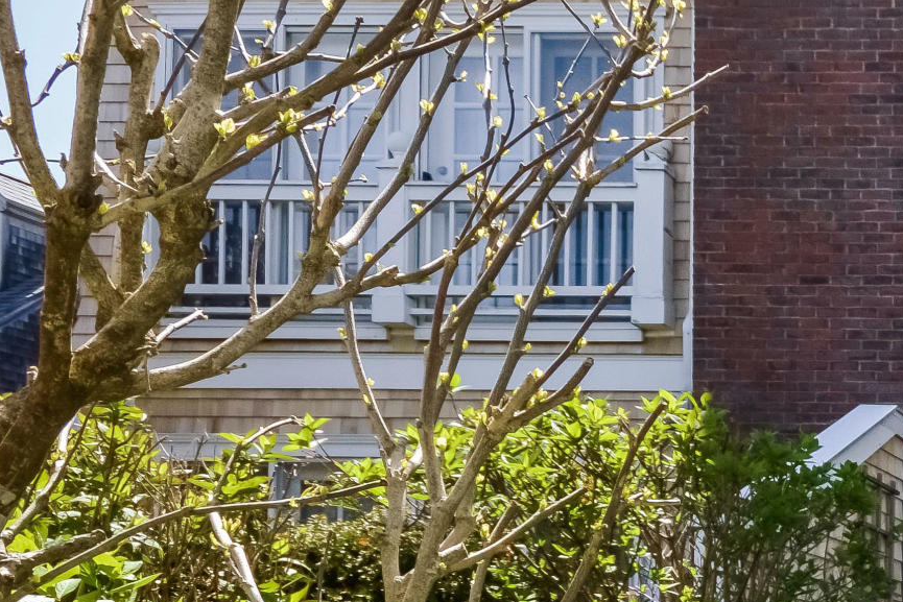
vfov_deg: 24.0
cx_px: 1313
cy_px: 692
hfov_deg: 27.7
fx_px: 1304
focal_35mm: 52
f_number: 8
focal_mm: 10
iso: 200
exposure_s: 1/320
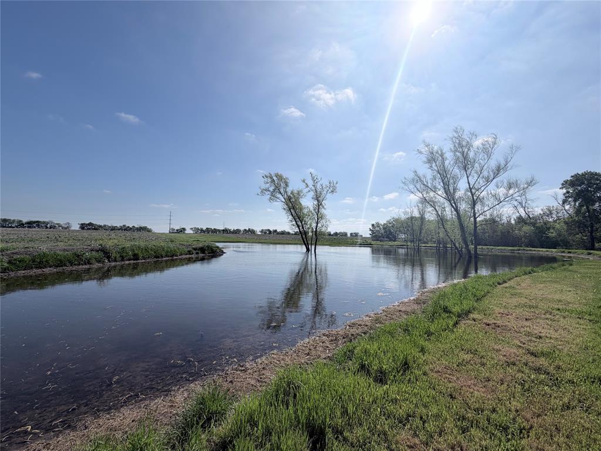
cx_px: 300
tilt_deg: +3.6
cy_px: 226
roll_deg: -0.9
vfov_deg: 85.7
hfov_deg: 102.1
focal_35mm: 14
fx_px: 243
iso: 20
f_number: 2.2
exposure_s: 1/2320
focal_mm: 2.22
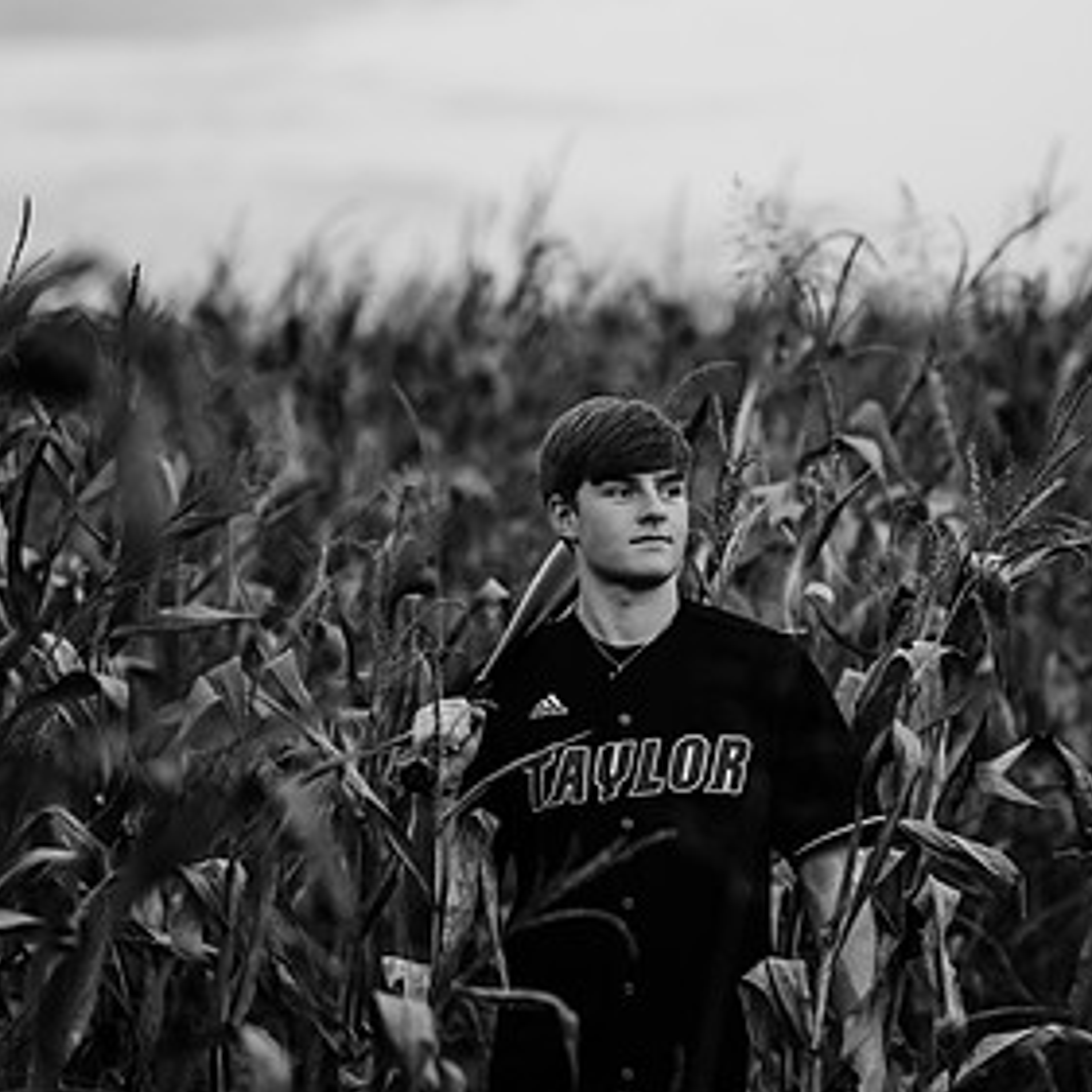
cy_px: 457
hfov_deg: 11.7
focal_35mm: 149
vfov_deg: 11.7
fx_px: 5318
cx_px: 719
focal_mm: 85
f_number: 1.4
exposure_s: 1/500
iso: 800
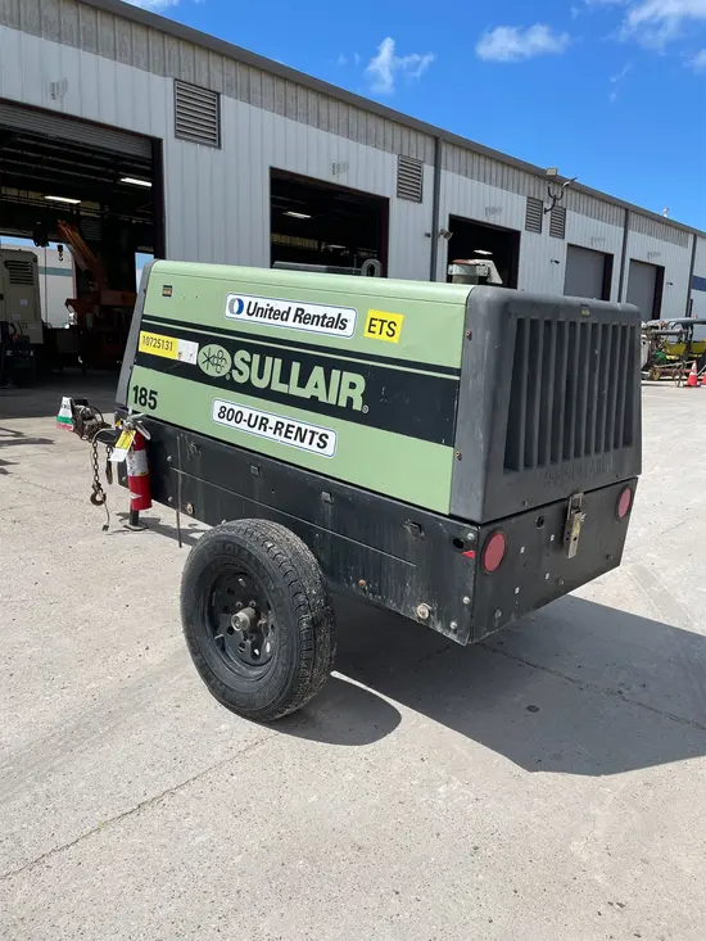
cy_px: 470
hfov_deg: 53.1
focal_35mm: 26
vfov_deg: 67.3
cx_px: 353
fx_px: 707
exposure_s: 1/4831
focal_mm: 4.2
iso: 32
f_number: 1.6
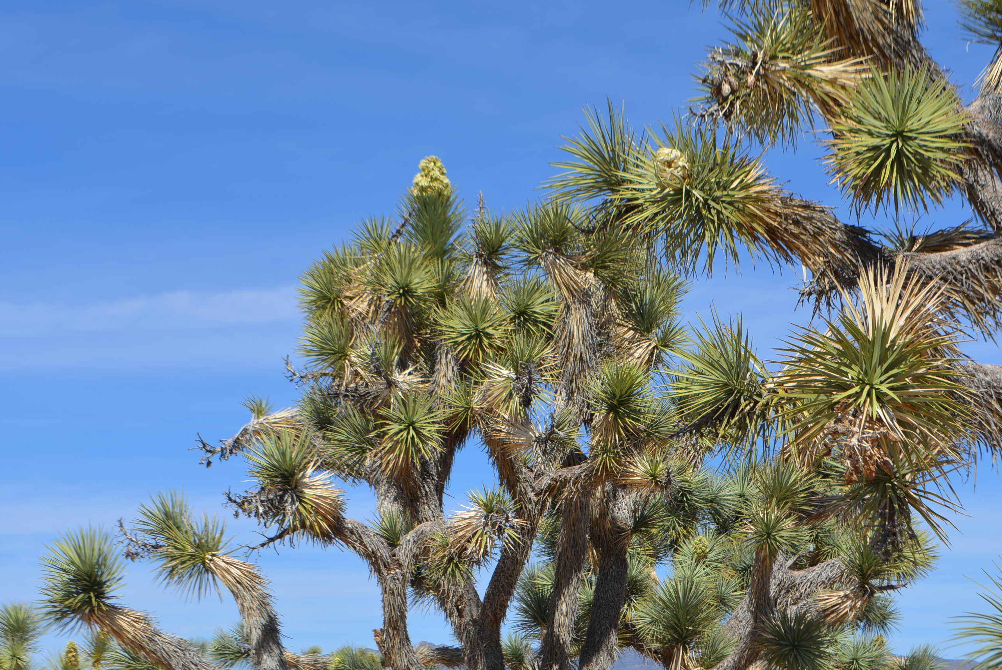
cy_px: 339
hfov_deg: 26.3
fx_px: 2145
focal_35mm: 77
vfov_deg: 17.7
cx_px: 552
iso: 100
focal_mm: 44
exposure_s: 1/320
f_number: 9
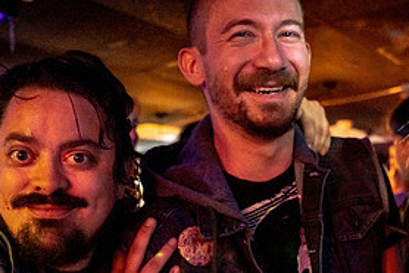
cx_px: 246
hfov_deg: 39.4
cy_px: 234
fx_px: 569
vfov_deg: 26.3
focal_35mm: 50
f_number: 2.8
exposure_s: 1/200
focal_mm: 24
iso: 2500
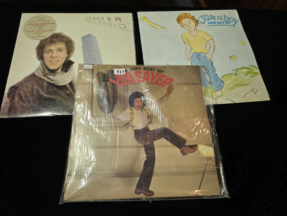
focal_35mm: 23
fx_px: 191
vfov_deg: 58.9
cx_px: 144
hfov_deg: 73.9
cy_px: 108
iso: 25
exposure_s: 1/100
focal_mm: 6.3
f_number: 1.7
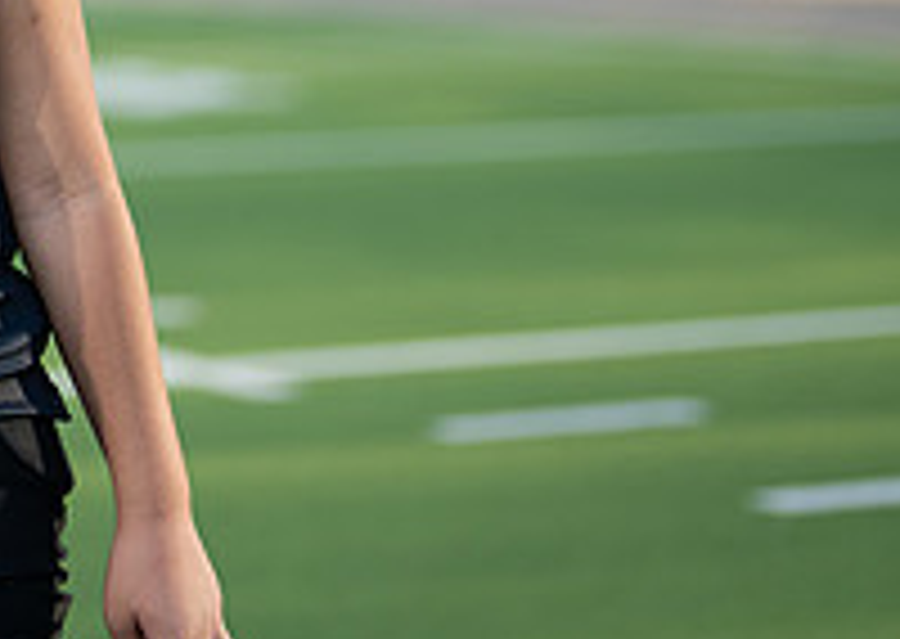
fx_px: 4183
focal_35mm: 164
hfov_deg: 12.0
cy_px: -270
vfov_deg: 8.6
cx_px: -240
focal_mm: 50
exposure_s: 1/3200
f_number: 1.2
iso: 100
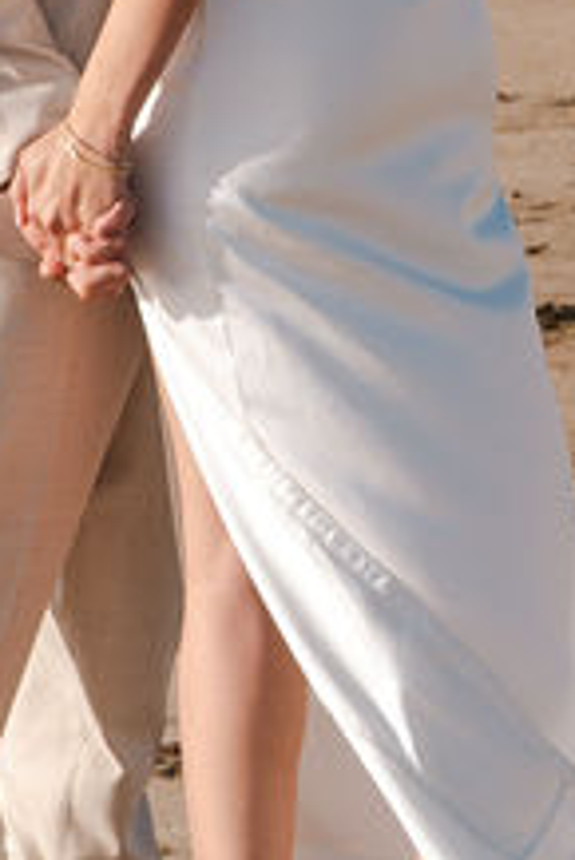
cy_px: -119
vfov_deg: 6.6
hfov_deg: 4.4
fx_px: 7391
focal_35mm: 309
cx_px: -16
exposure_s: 1/250
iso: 50
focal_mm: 70
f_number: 7.1
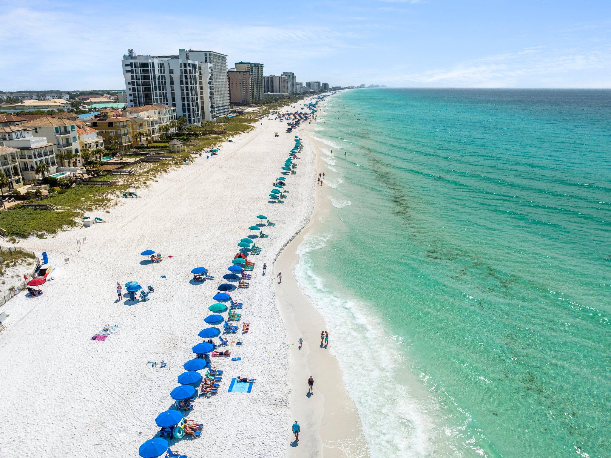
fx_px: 423
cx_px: 306
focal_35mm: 24
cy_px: 229
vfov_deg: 56.8
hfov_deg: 71.6
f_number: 2.8
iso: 110
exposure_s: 1/5000
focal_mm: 12.29
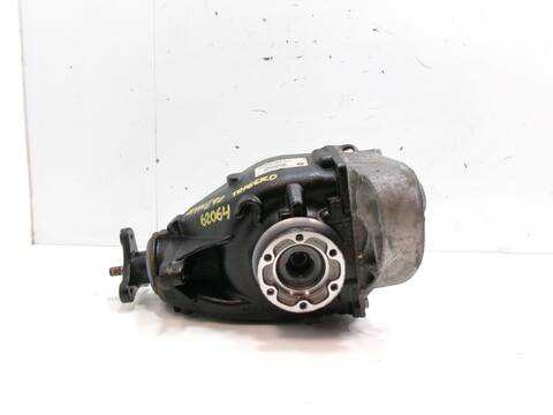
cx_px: 276
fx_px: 447
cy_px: 208
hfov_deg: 63.4
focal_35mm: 28
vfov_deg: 49.7
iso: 400
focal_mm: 5.1
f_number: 3.9
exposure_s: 1/34
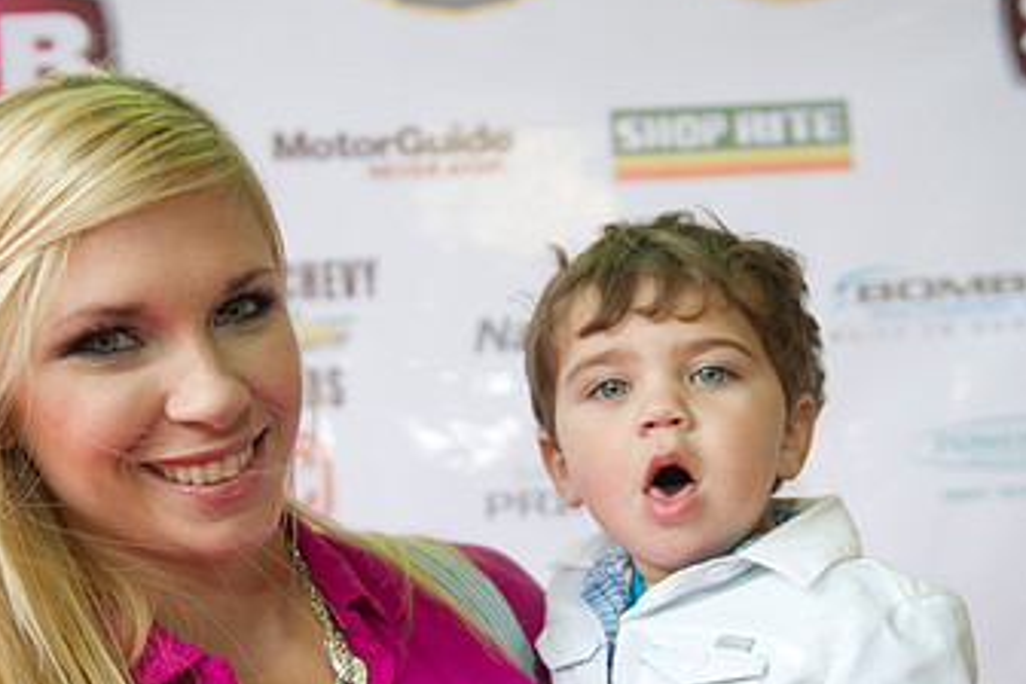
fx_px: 1425
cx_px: 562
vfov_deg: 26.8
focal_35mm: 50
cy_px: 452
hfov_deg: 39.6
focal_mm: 29
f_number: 2.8
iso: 640
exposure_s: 1/125
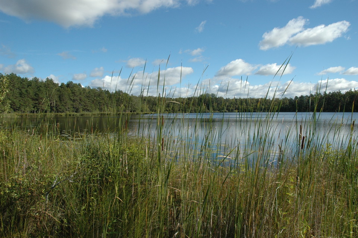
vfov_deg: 47.8
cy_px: 119
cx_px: 179
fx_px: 268
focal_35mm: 27
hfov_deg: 67.4
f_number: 10
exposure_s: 1/400
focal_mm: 18
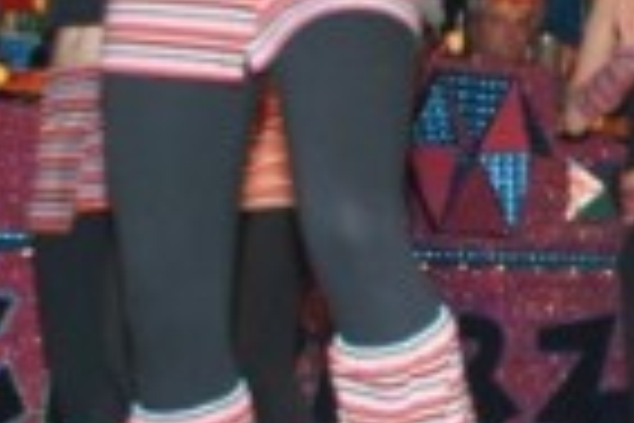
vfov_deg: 9.0
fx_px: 2677
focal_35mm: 152
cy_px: 16
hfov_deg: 12.5
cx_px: 1079
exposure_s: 1/60
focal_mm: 28
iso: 400
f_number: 4
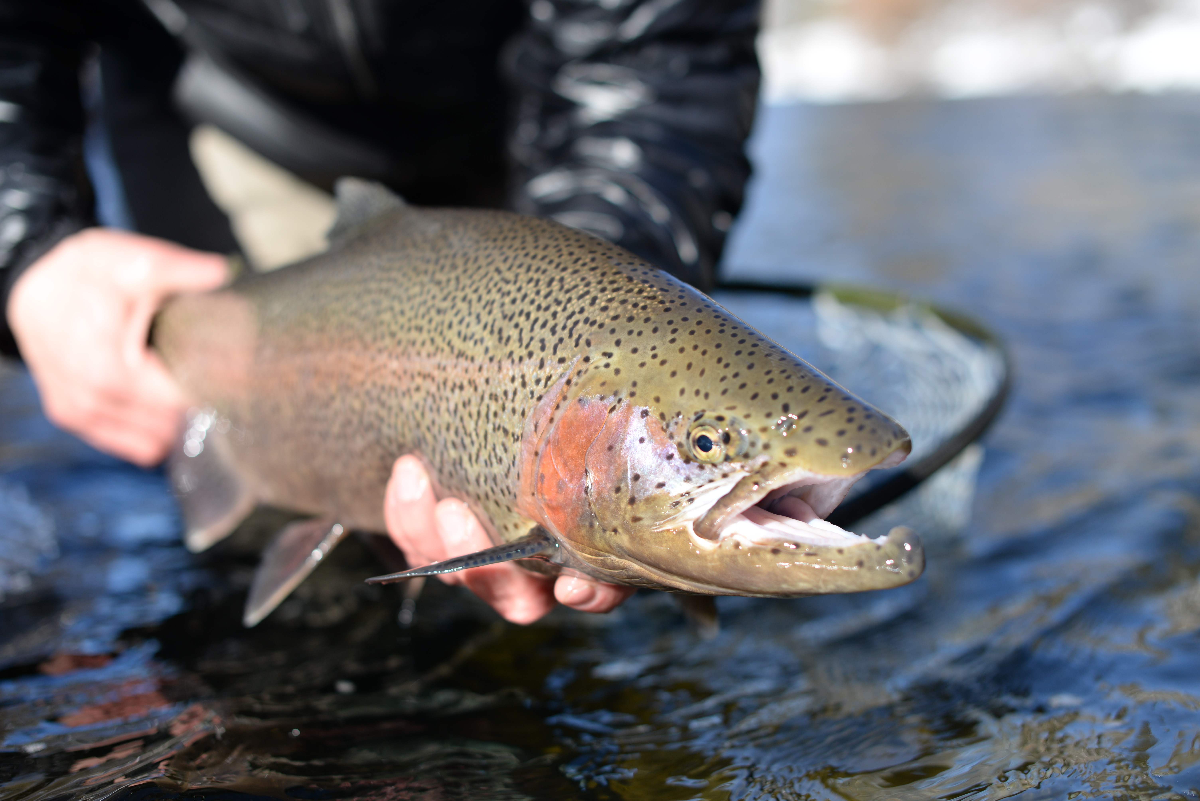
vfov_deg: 27.0
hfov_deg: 39.6
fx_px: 1667
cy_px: 400
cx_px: 600
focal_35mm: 50
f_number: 2.5
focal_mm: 50
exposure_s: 1/2500
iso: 200
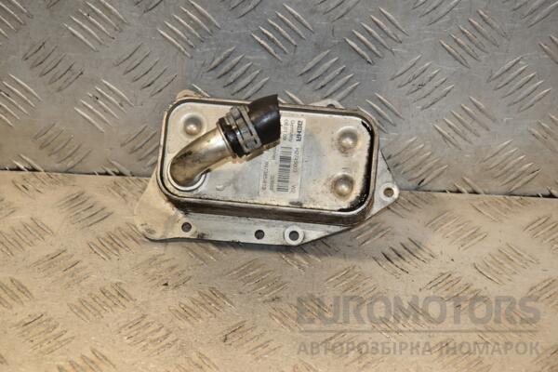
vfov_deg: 13.8
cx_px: 279
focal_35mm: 99
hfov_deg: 20.6
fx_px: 1534
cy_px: 186
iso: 800
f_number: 6.3
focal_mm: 66
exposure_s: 1/200
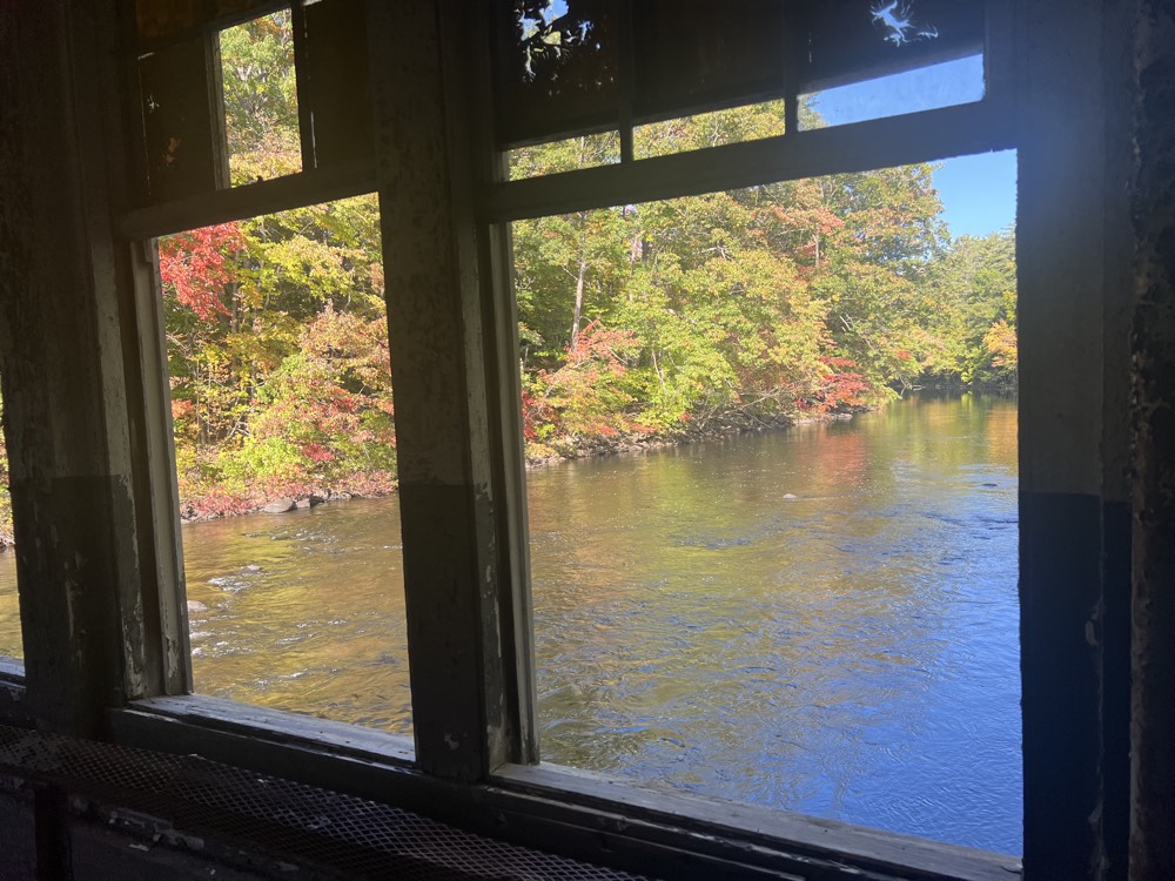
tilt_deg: -2.0
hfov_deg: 67.3
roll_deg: +2.9
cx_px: 588
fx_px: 883
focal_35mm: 26
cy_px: 440
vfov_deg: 53.1
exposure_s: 1/539
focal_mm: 5.7
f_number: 1.5
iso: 50
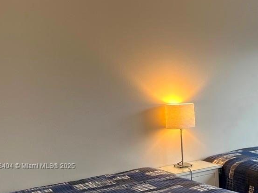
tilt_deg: -11.4
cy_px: 167
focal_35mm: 48
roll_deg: +1.6
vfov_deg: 29.2
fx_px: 358
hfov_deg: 37.8
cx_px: 216
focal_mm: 5.1
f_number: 1.6
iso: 64
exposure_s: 1/60
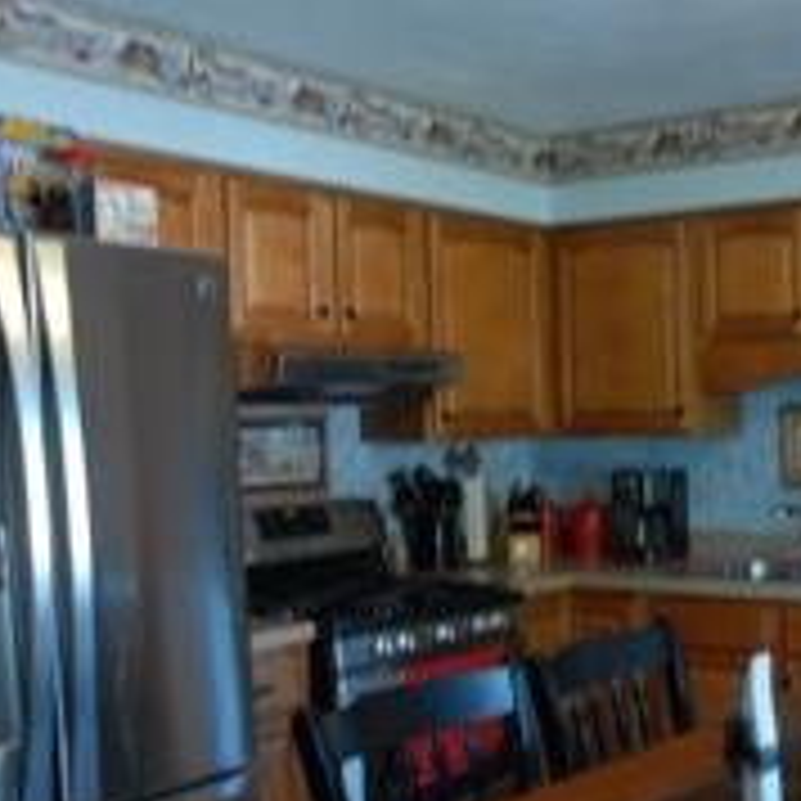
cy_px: 490
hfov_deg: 34.3
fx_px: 1204
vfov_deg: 36.6
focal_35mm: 46
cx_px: 756
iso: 400
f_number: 9
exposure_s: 1/3
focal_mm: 10
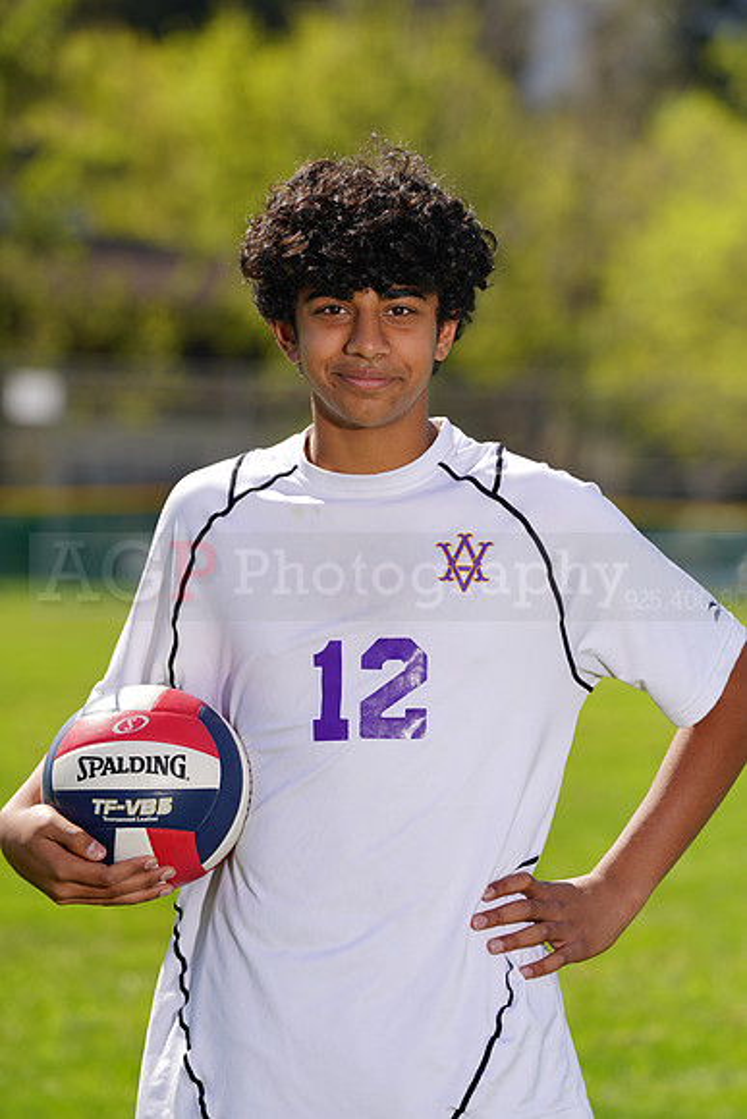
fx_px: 8149
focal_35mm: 262
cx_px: 374
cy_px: 560
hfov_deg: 5.2
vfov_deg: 7.9
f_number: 7.1
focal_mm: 262
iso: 64
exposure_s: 1/200
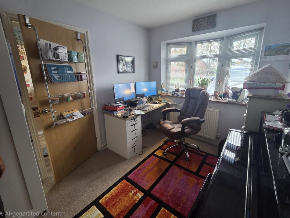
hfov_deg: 102.0
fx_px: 117
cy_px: 102
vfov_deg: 85.6
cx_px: 150
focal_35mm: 14
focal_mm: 2.2
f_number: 2.2
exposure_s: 1/50.3
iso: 500
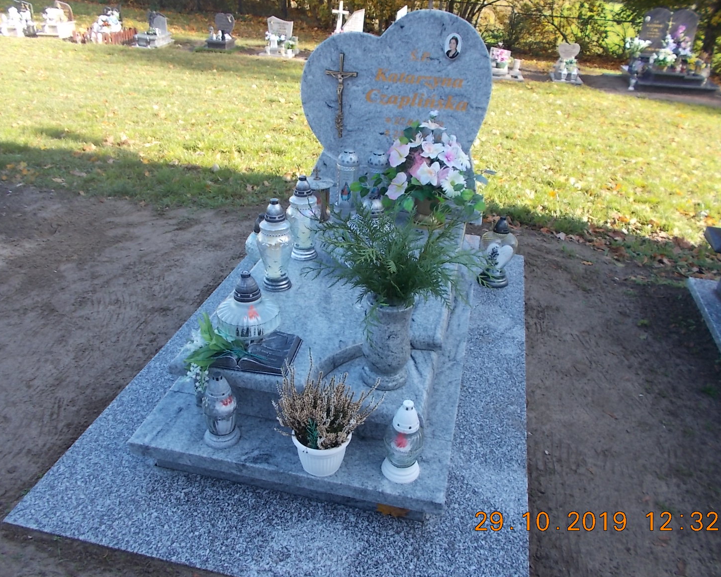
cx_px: 362
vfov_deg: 51.5
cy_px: 293
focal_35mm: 28
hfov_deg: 62.2
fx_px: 597
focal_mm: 4.6
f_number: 3.2
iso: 80
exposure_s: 1/100
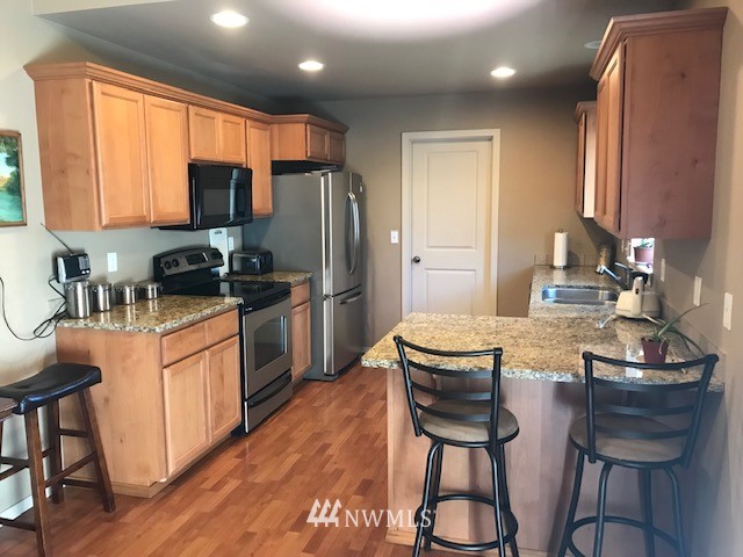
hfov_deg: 63.4
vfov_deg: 49.7
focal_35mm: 28
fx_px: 601
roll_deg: +0.1
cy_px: 278
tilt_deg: -7.8
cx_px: 372
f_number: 1.8
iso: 50
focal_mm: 3.99
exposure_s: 1/15
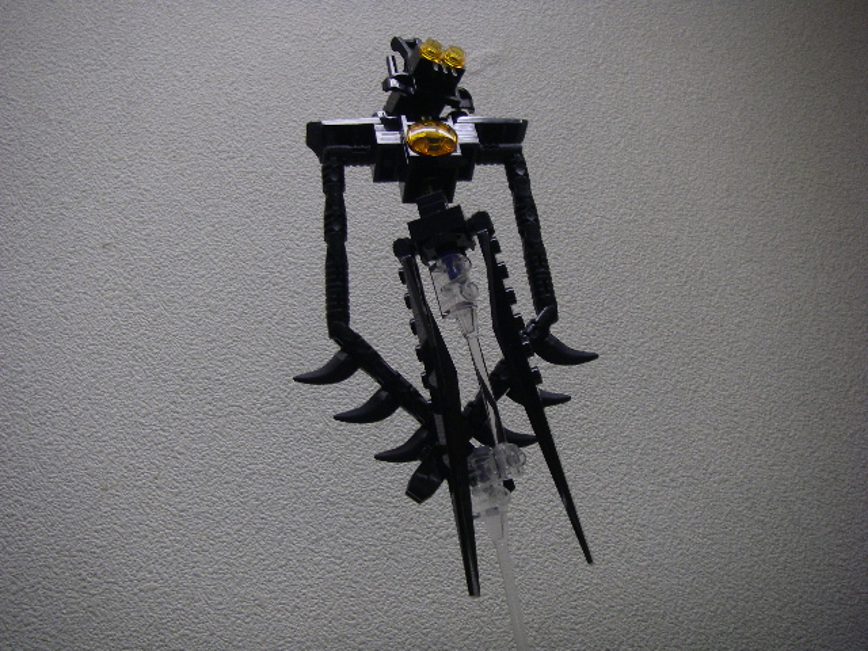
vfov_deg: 37.7
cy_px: 326
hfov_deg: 49.0
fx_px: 953
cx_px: 434
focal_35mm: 38
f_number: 3.3
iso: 160
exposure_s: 1/20
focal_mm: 6.3
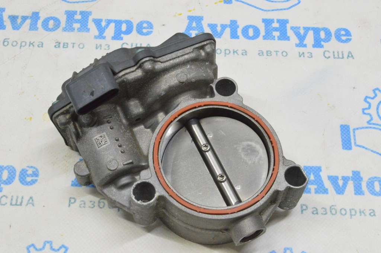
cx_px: 190
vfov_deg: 22.6
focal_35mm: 60
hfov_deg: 33.4
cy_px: 126
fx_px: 634
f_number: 20
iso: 6400
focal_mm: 40
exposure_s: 1/20
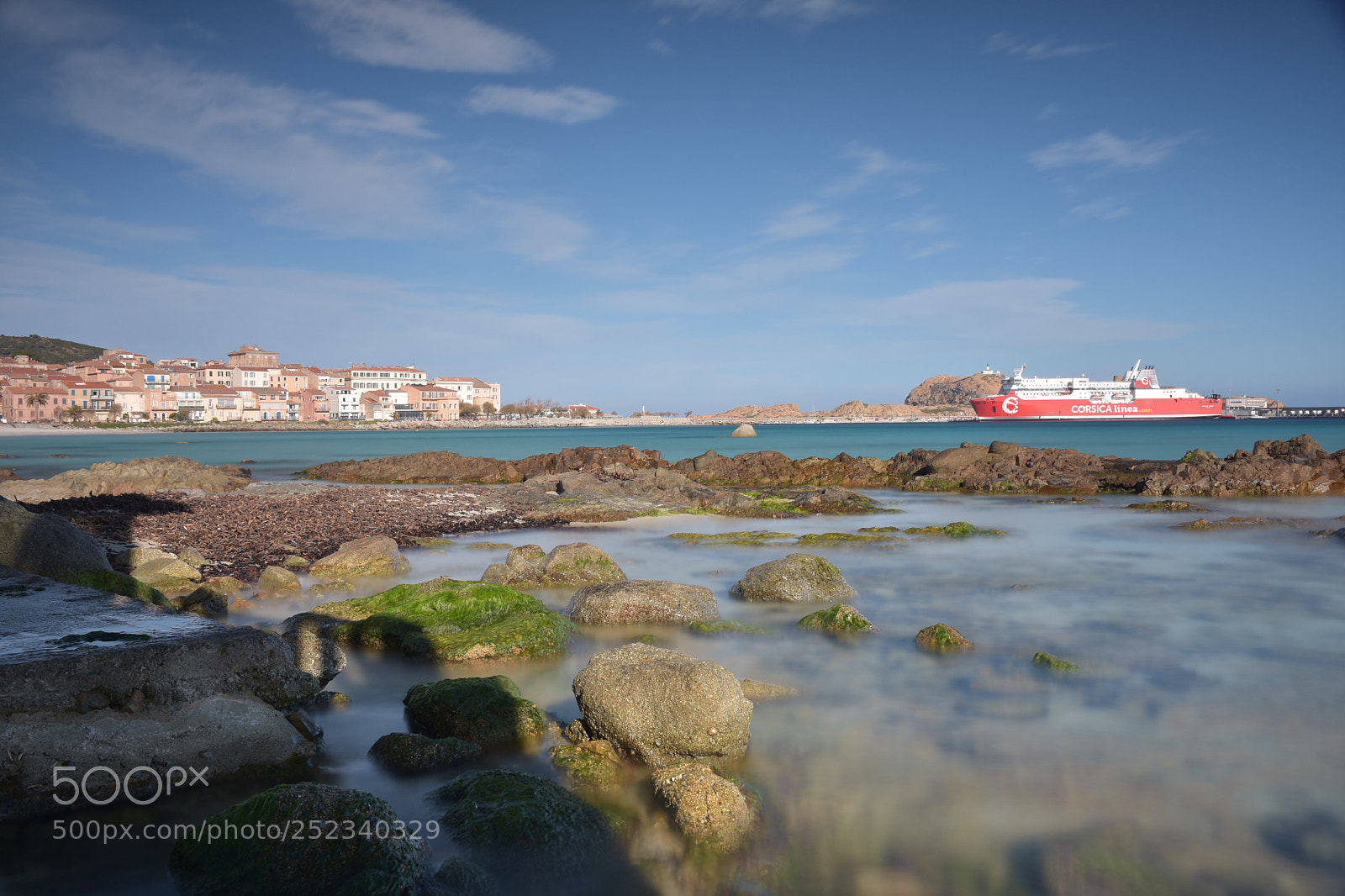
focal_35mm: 34
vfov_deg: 38.3
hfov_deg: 55.1
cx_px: 672
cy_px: 448
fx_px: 1289
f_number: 11
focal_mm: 23
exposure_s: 30
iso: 100
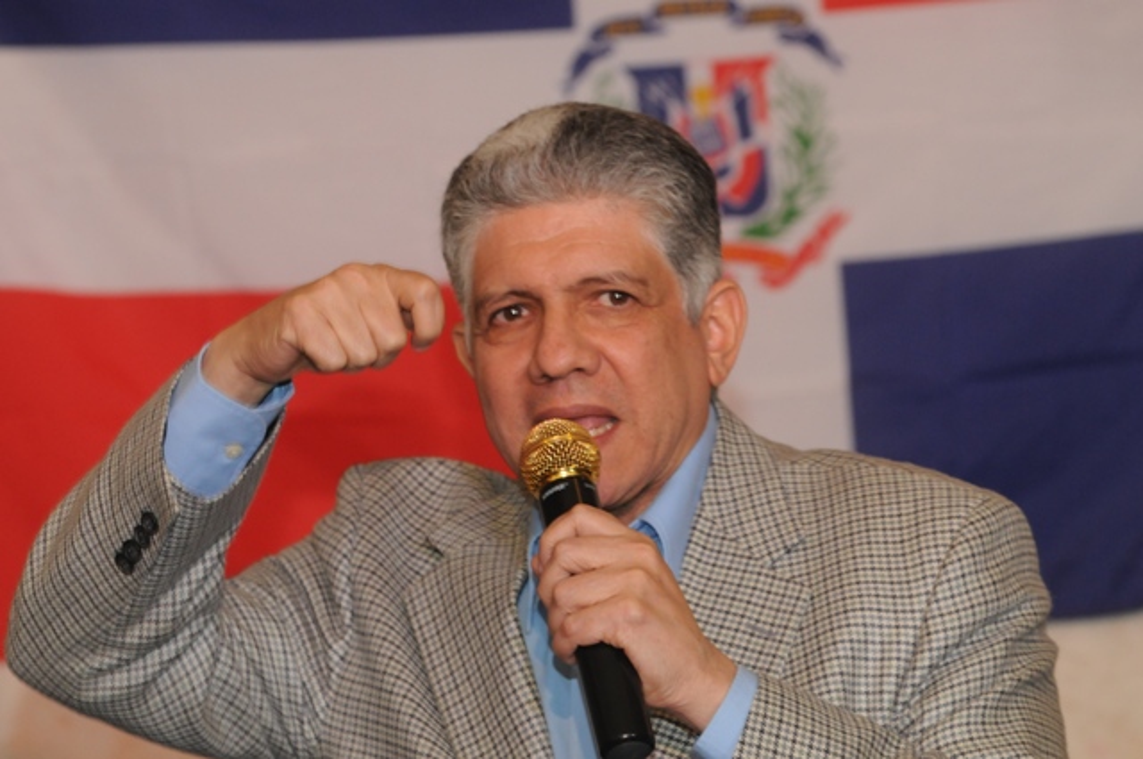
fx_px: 6421
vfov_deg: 6.8
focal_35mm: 202
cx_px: 572
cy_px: 380
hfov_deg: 10.2
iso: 1000
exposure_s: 1/60
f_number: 5.6
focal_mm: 135
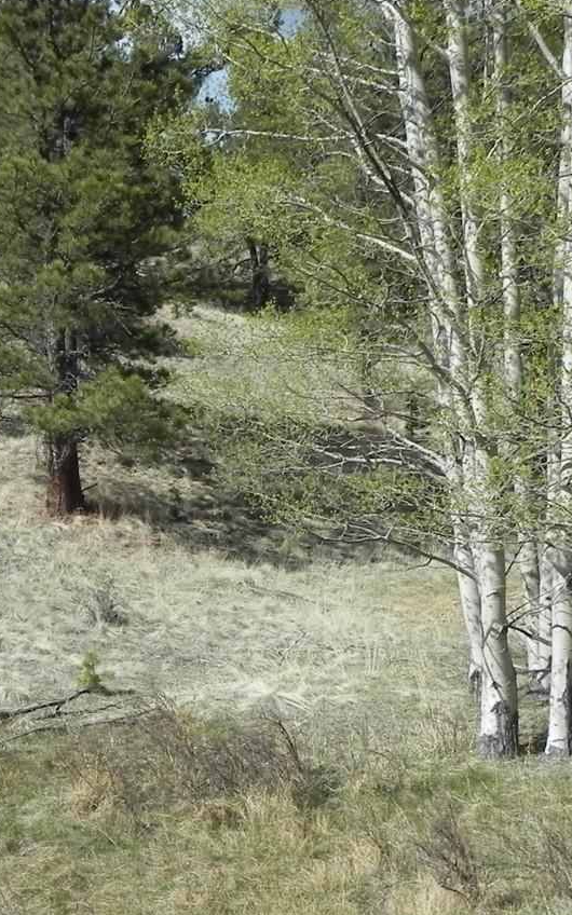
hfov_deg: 19.6
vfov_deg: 30.8
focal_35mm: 66
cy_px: 623
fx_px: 1646
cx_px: 158
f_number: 8
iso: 160
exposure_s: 1/400
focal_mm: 5.9
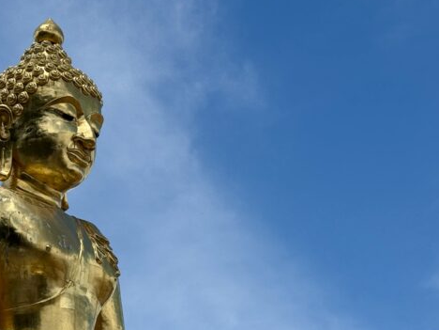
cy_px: 234
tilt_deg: +22.3
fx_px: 1332
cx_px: 83
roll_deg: -3.5
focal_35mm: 105
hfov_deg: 18.5
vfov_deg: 14.1
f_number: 1.78
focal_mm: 6.76
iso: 64
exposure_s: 1/8772
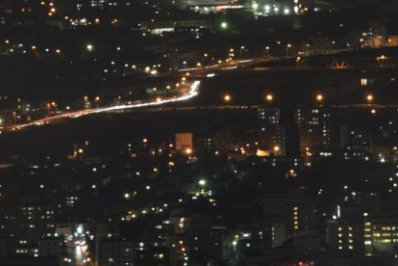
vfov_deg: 1.5
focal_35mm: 888
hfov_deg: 2.3
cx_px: 565
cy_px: 453
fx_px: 9817
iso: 100
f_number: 5.6
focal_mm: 160
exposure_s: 4
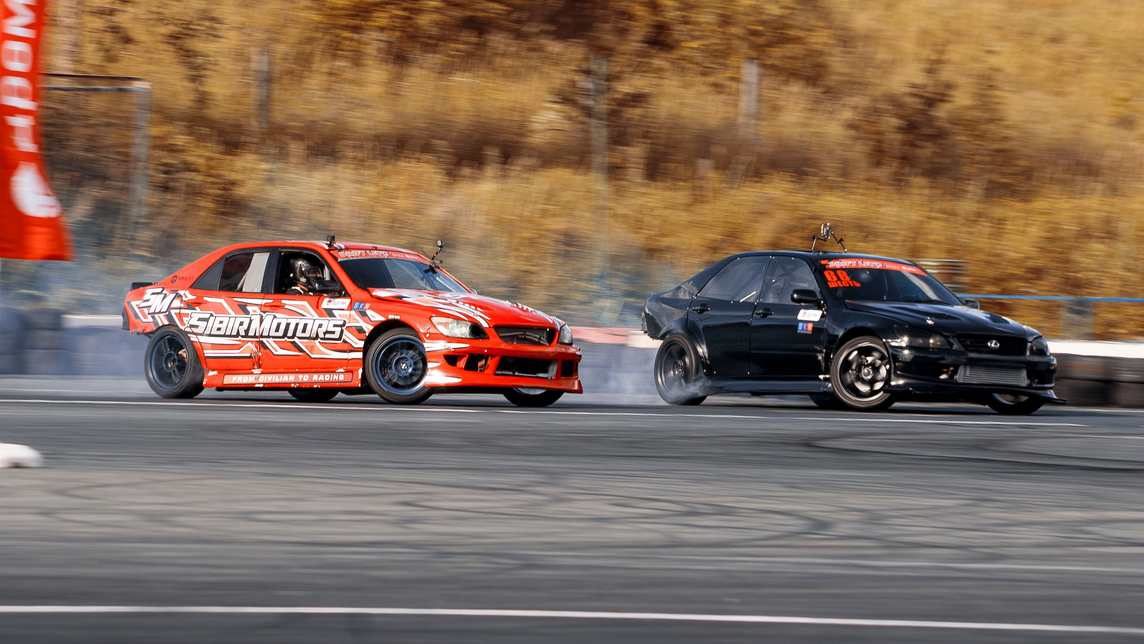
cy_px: 291
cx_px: 530
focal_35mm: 336
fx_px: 10191
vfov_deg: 3.6
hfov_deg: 6.4
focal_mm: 135
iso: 100
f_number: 9
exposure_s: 1/125
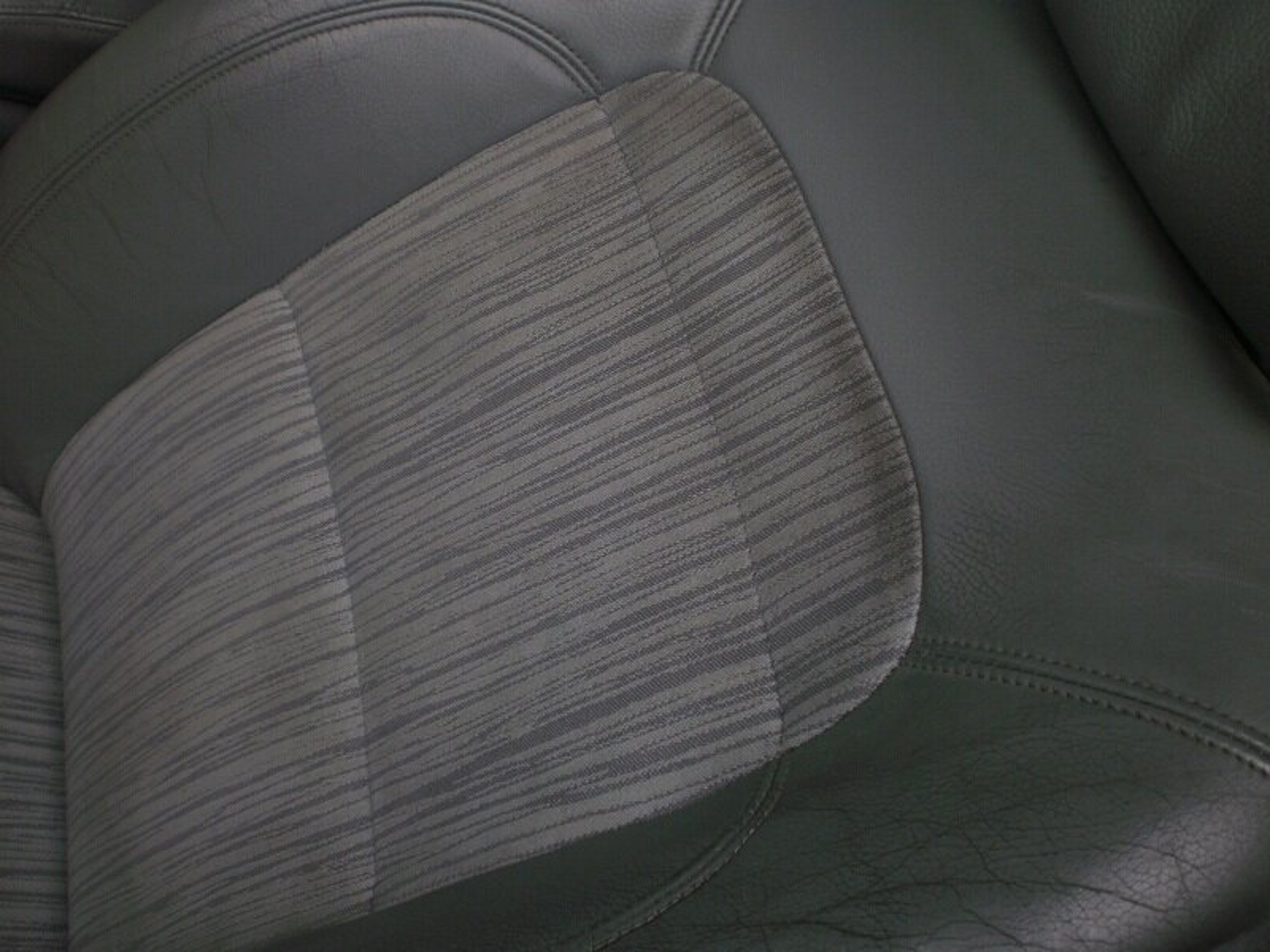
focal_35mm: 36
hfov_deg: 51.4
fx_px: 1321
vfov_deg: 39.7
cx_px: 635
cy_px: 476
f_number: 3.1
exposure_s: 1/50
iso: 100
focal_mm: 6.3
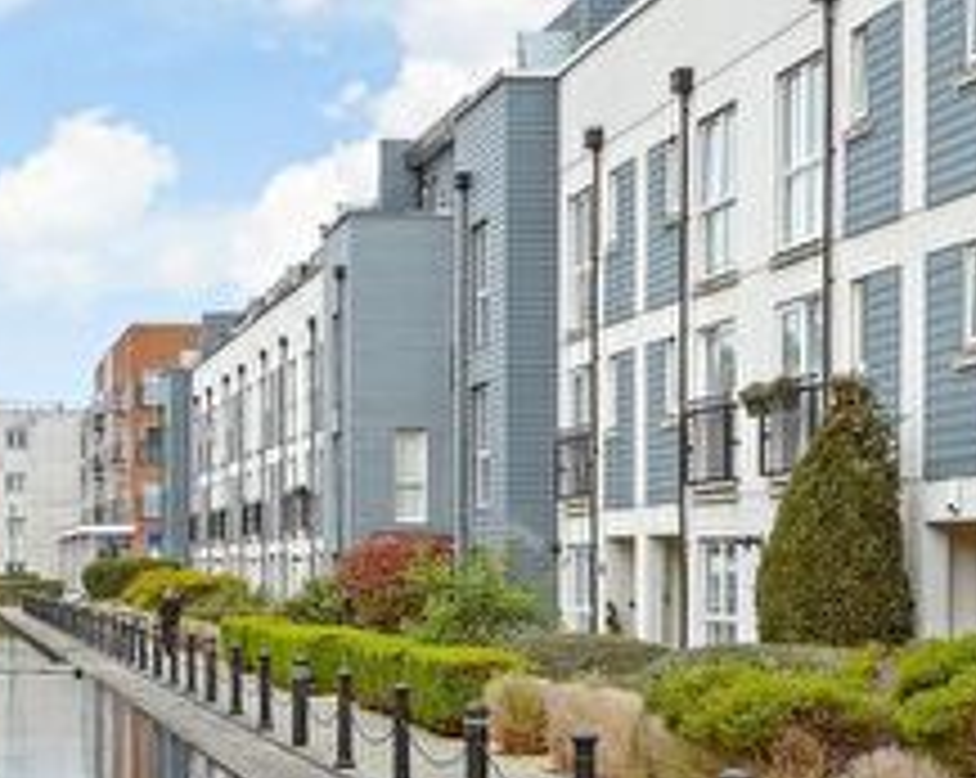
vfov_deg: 16.5
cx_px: -81
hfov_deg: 20.2
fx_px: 2625
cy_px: 758
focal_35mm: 91
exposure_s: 1/80
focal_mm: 20
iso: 160
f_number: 8
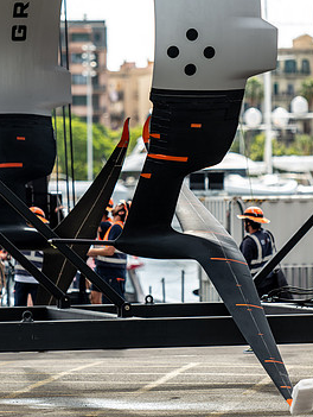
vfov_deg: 10.0
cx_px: 146
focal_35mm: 197
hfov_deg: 7.6
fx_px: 2371
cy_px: 162
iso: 100
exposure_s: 1/800
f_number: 3.2
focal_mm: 160
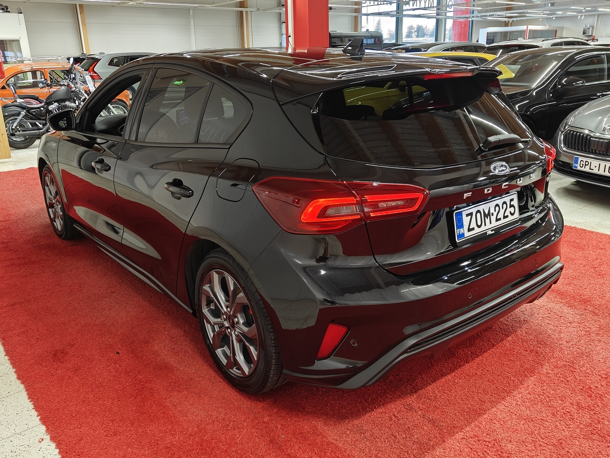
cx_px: 305
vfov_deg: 46.8
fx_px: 529
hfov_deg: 60.0
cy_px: 229
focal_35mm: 30
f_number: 1.8
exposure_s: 1/50
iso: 100
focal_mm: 5.59
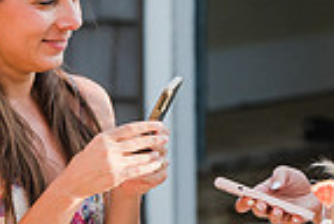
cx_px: 252
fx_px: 7614
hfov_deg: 2.5
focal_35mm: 819
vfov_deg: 1.7
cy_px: 99
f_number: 4.5
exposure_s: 1/320
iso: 200
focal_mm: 135
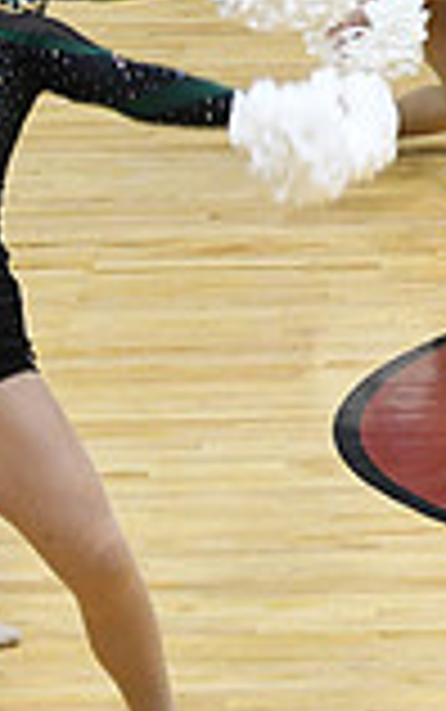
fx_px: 9202
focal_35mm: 474
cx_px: 1275
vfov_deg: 4.4
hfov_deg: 2.7
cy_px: -11
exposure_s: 1/400
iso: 3200
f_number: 2.8
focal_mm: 85
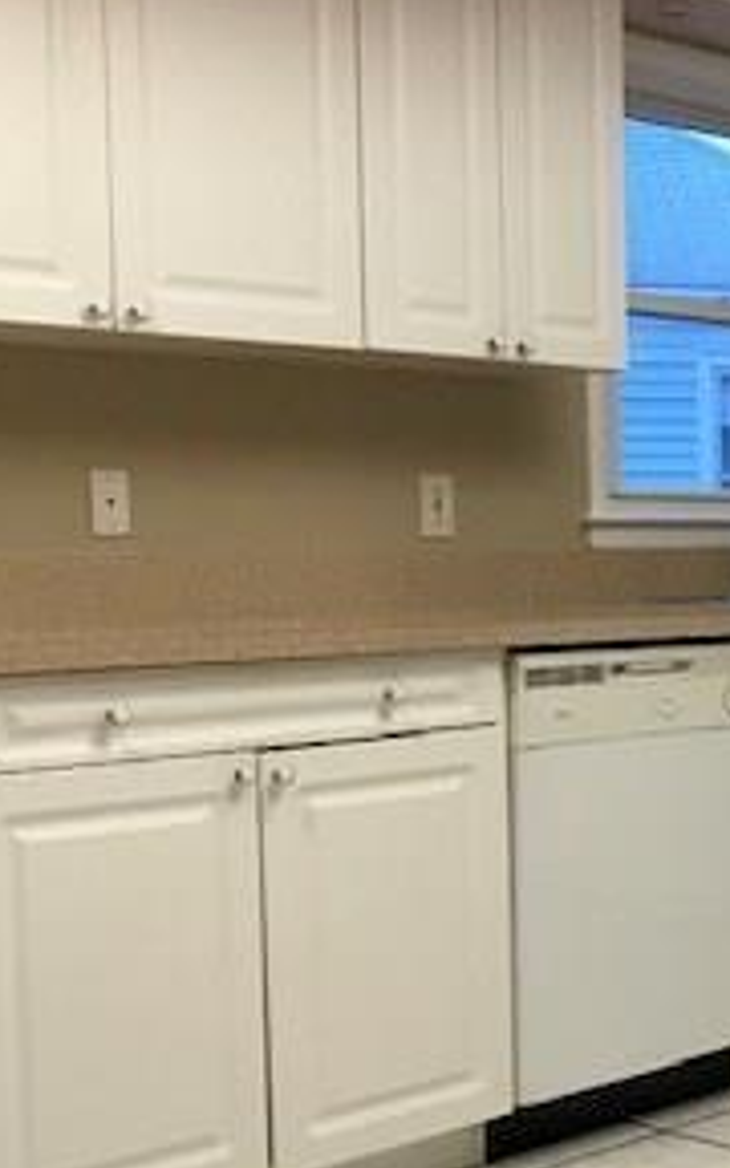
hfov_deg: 18.4
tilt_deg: -4.8
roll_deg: -0.8
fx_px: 2101
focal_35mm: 66
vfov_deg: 30.9
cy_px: 726
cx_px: 949
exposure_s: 1/30
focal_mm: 3.99
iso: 40
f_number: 1.8
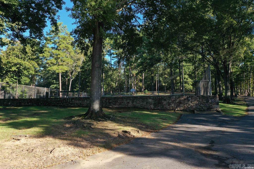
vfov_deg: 46.4
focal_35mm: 28
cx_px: 127
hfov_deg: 65.5
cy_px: 84
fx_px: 197
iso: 100
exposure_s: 1/200
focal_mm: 10.26
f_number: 5
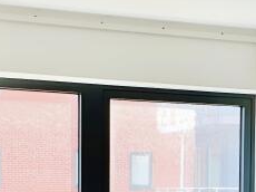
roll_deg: -0.6
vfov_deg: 12.5
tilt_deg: -2.3
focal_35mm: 116
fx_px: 857
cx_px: 224
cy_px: 228
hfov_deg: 16.8
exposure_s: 1/121
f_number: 1.8
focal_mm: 4.25
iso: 80
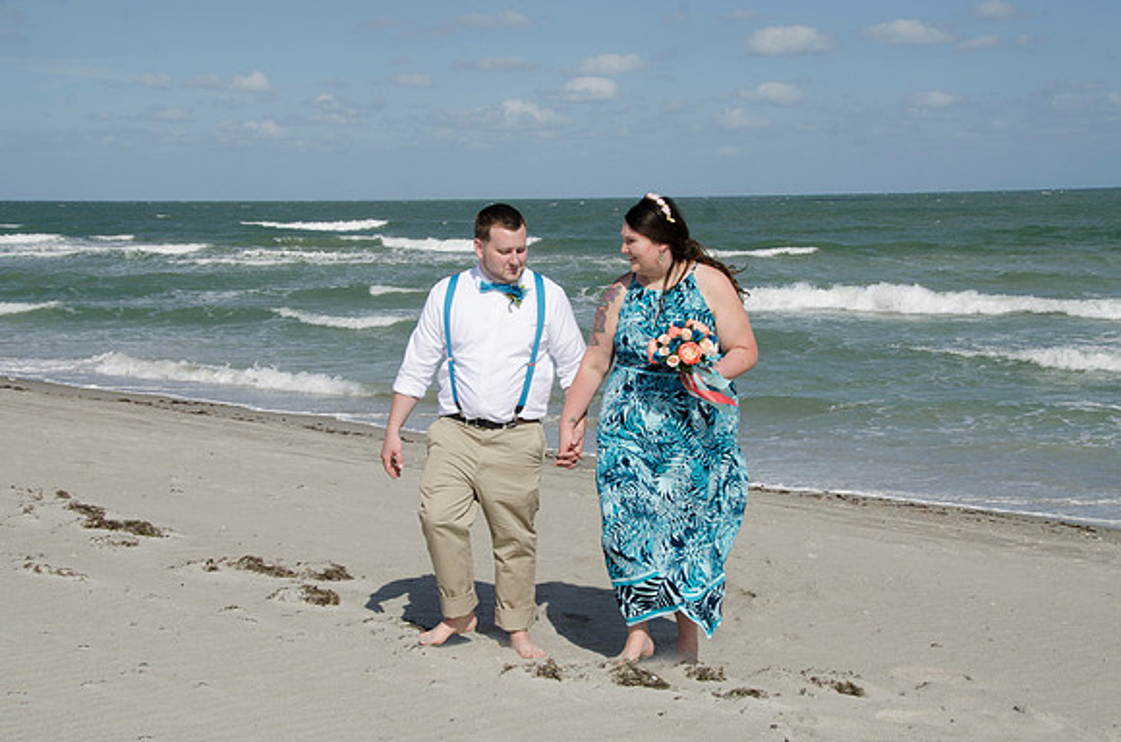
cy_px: 371
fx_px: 1678
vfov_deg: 24.9
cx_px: 560
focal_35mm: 54
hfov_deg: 36.9
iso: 100
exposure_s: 1/250
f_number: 11
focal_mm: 36
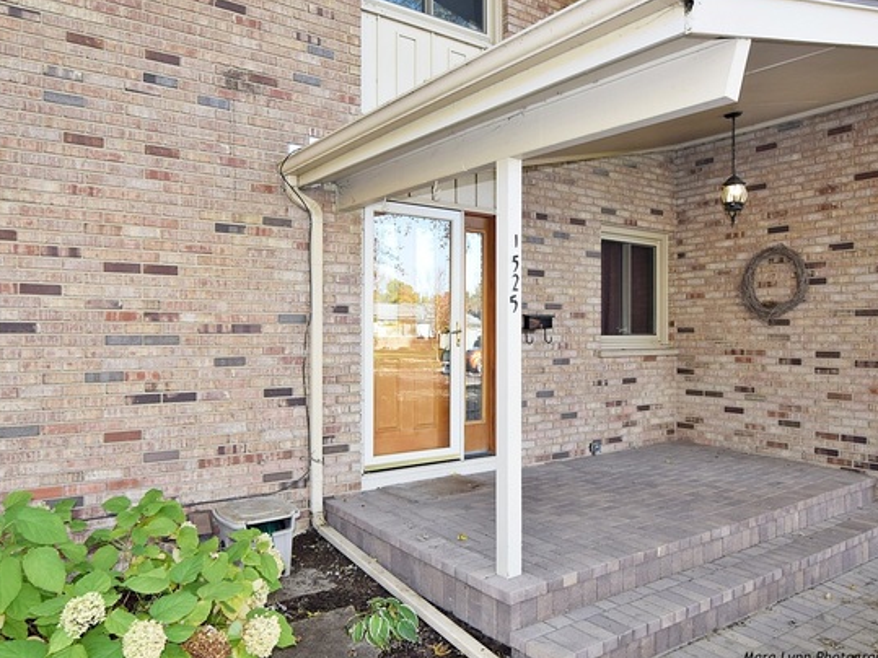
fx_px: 609
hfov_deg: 71.6
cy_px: 333
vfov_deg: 56.8
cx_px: 445
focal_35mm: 24
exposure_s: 1/125
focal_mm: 14
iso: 400
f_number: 5.6
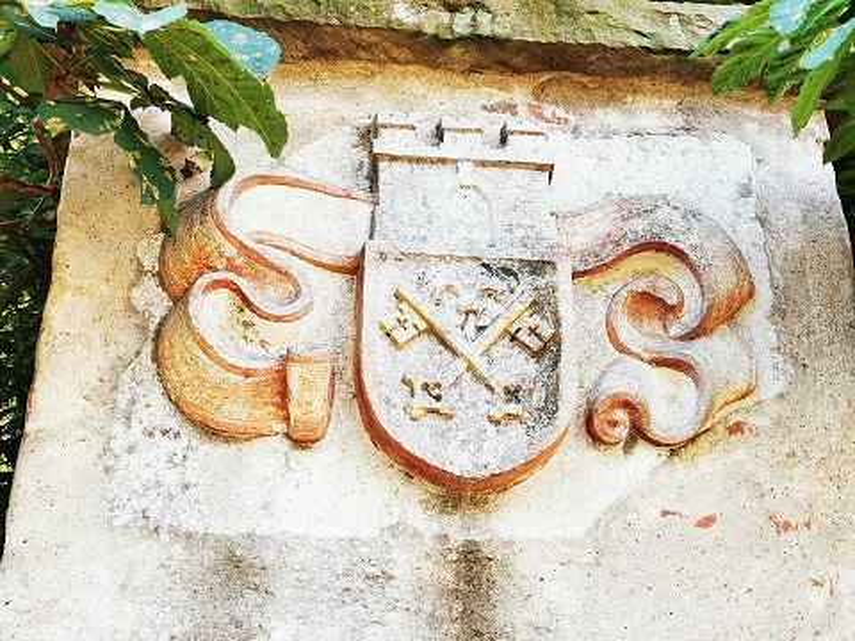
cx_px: 428
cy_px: 320
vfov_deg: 32.2
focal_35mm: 45
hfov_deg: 42.1
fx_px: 1111
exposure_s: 1/100
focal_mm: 5.58
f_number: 1.8
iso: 50
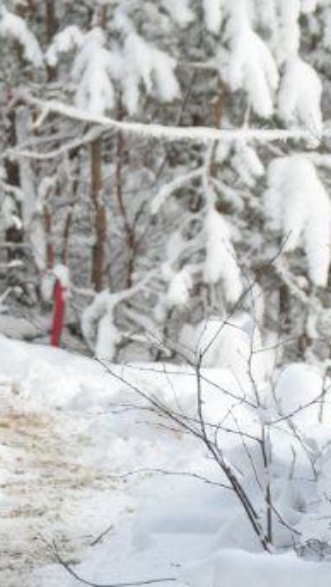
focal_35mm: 226
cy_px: 135
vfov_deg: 9.5
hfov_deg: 5.4
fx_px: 3519
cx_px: -103
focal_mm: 62
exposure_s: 1/640
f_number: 5.3
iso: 1000
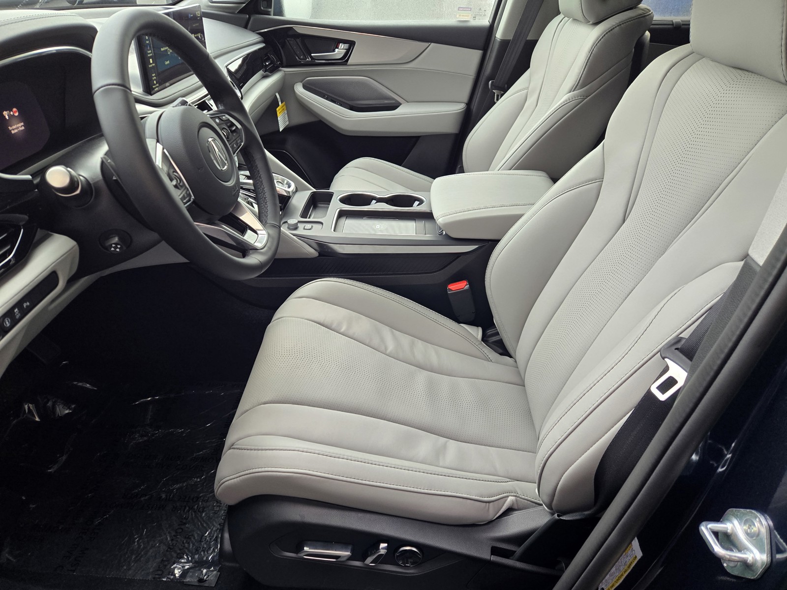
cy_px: 295
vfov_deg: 58.9
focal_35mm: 23
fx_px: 523
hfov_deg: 73.9
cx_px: 394
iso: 160
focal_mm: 5.4
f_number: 1.8
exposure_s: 1/120
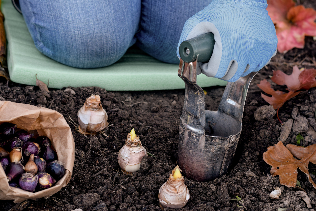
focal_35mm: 75
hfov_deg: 27.0
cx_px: 158
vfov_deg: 18.2
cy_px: 106
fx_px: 658
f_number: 5
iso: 100
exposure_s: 1/50
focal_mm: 50
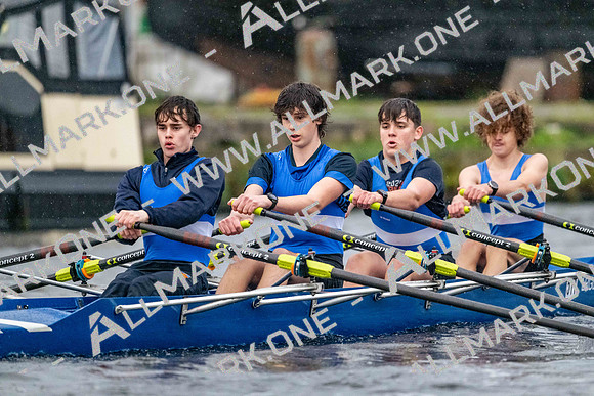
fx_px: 6601
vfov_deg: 3.4
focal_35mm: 400
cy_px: 198
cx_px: 297
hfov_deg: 5.2
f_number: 4.5
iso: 12800
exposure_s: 1/2000
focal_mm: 400
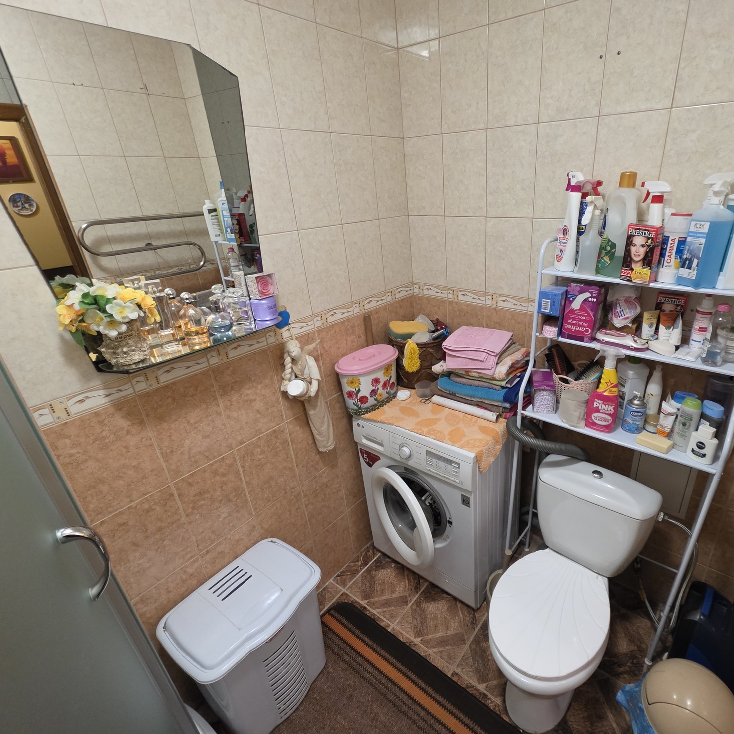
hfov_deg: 86.4
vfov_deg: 87.4
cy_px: 372
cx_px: 439
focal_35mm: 16
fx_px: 384
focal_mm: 2.2
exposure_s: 1/50
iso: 500
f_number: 1.9
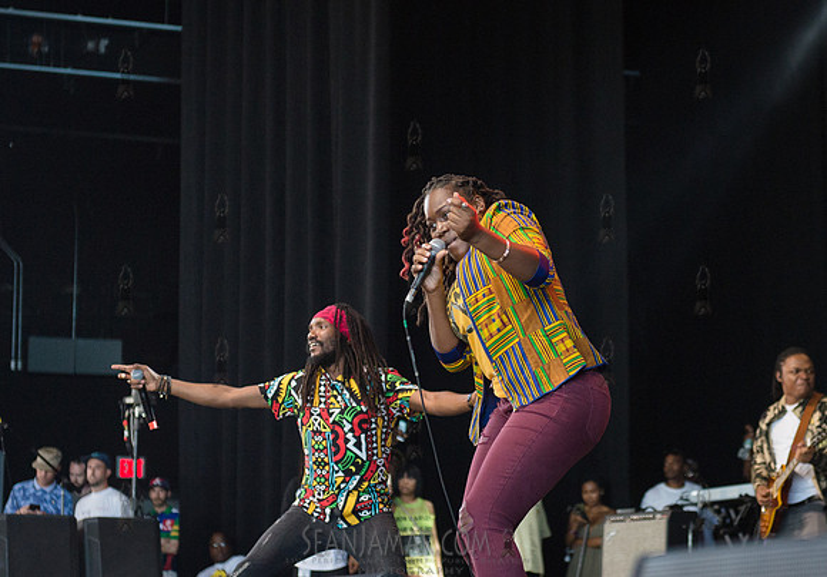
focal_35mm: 101
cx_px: 520
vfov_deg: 14.0
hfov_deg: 19.9
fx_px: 2347
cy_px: 289
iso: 1600
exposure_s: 1/640
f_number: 2.8
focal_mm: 70
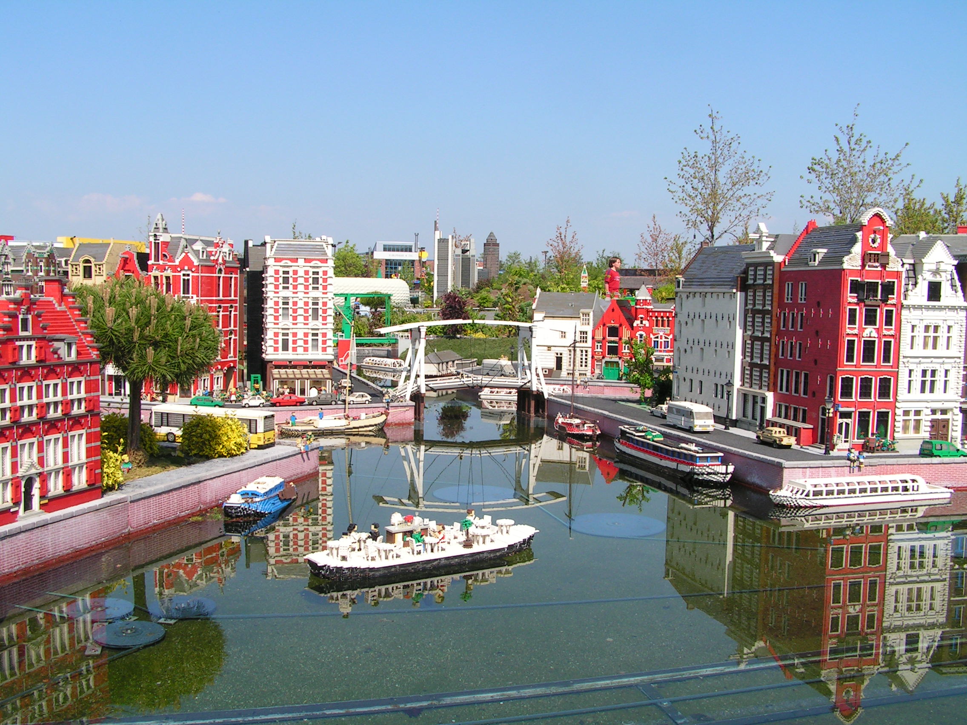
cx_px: 484
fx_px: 1062
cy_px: 362
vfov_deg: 37.7
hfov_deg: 49.0
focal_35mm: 38
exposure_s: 1/320
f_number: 5.6
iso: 50
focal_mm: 6.3
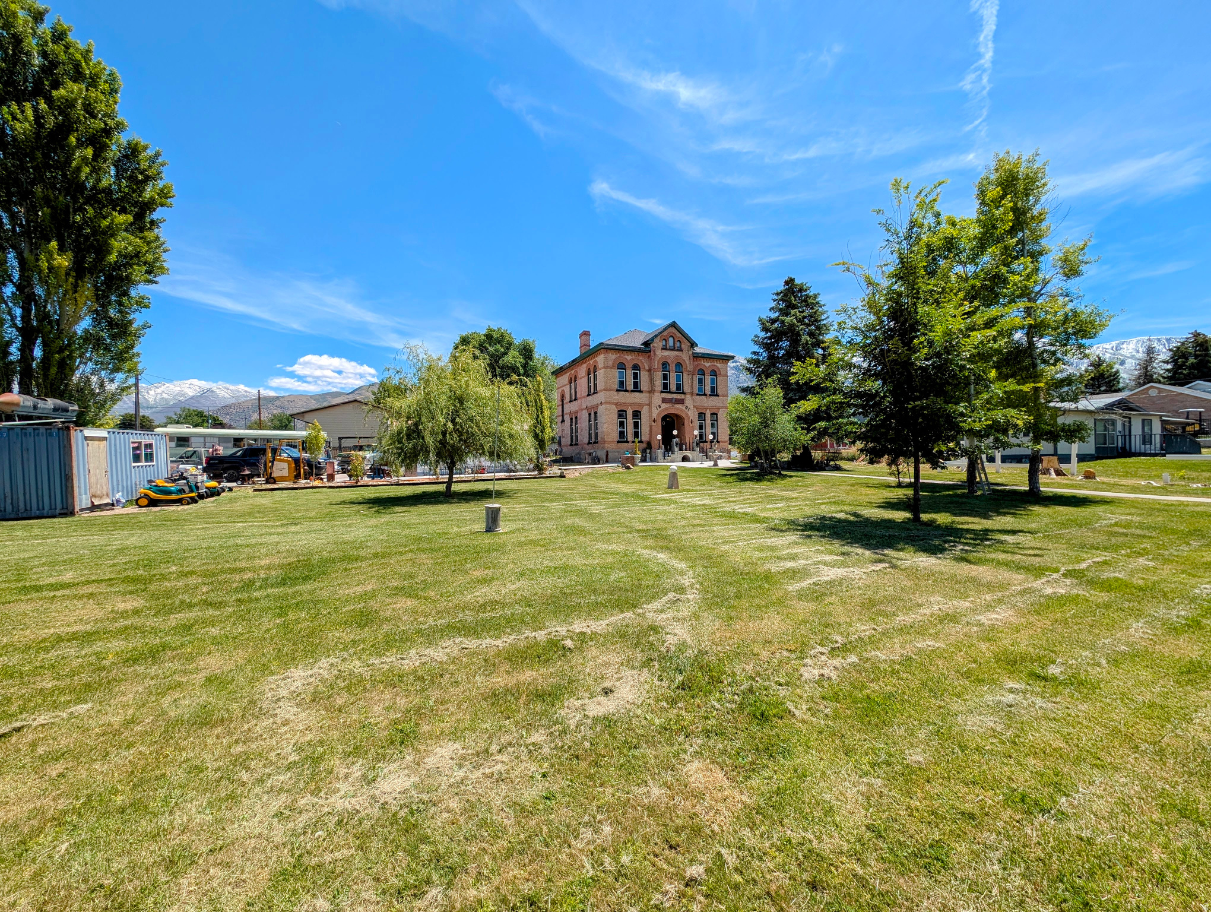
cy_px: 456
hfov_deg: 110.5
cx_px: 606
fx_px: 420
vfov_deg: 94.6
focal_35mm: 12
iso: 42
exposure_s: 1/2242
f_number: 1.95
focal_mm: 2.23
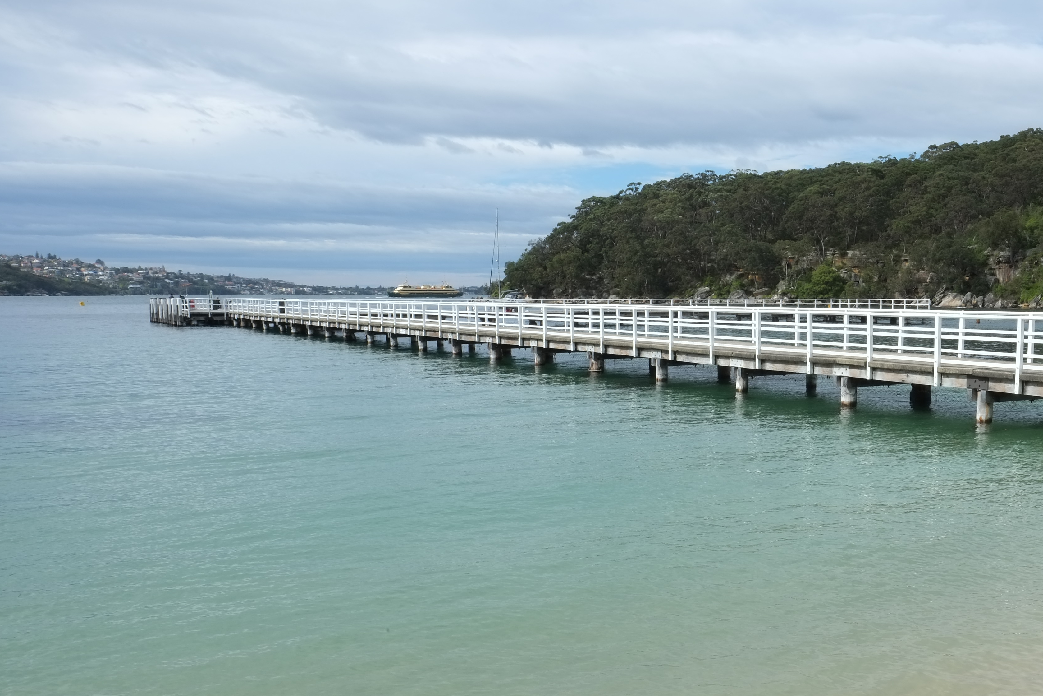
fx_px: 1014
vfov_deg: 37.6
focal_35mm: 35
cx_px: 753
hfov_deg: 52.6
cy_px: 437
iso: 200
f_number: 16
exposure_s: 1/60
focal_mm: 16
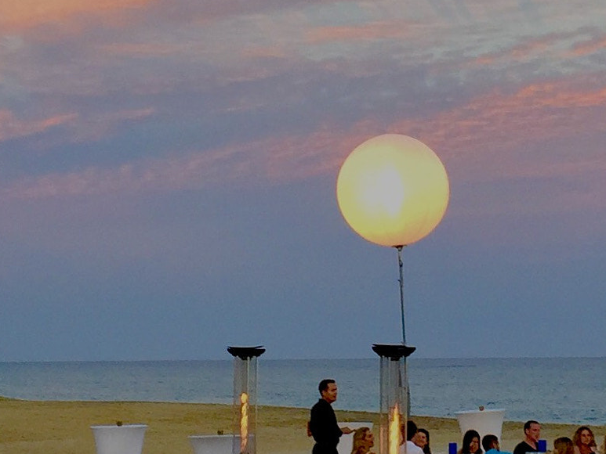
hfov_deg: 30.0
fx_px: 1051
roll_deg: +0.8
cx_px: 606
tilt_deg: +2.9
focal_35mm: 60
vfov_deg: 24.2
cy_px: 336
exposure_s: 1/60
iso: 32
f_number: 2.2
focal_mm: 4.15
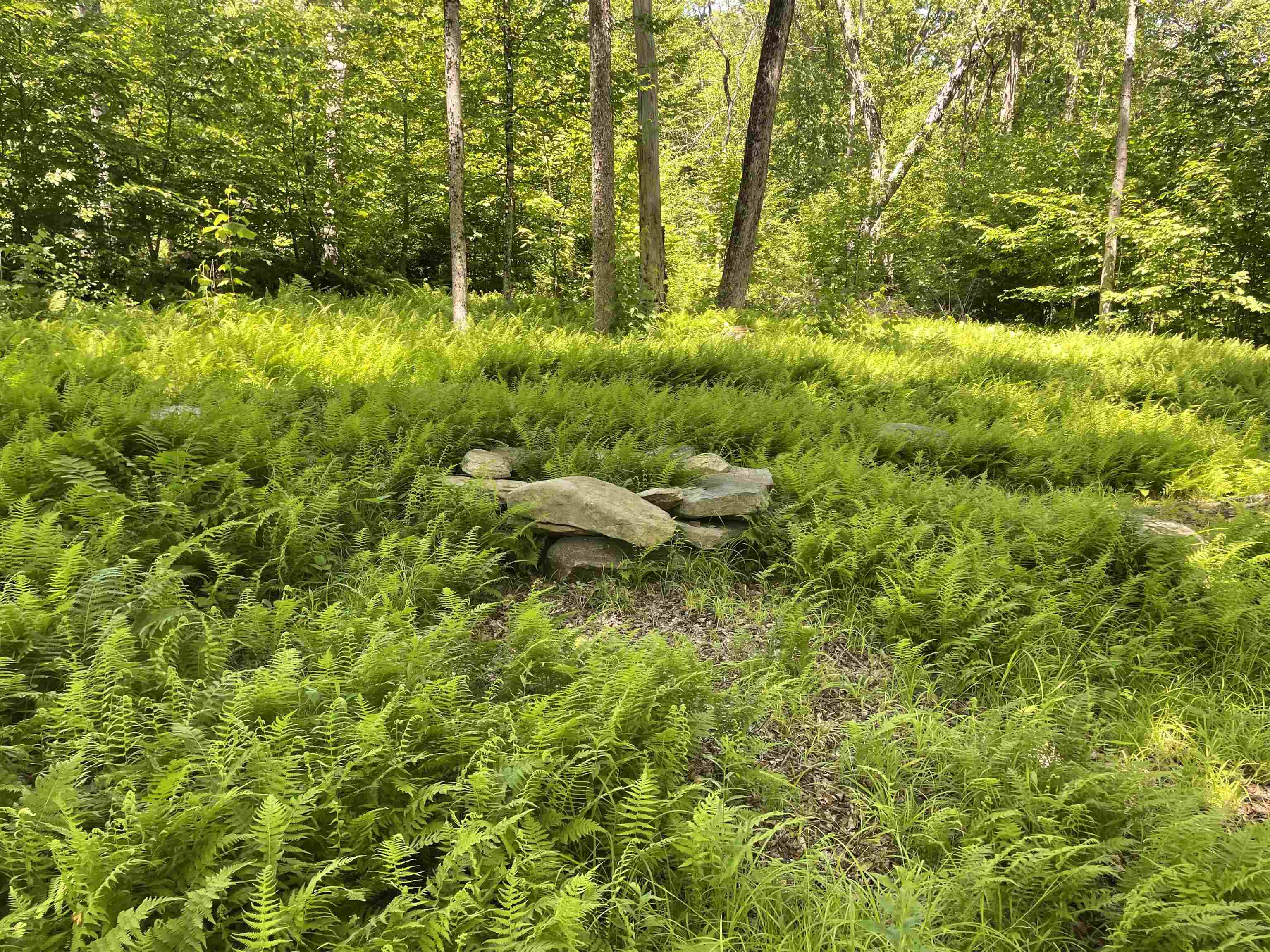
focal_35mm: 26
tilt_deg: -12.0
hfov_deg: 67.3
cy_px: 476
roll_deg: -1.0
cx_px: 635
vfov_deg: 53.1
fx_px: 954
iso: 32
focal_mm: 4.2
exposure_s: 1/134
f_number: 1.6
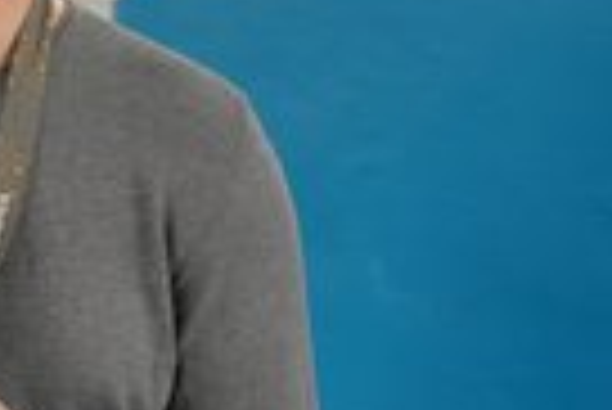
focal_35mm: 106
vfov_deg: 12.9
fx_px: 1804
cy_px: 101
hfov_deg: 18.5
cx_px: -63
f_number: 4
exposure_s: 1/160
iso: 3200
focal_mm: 36
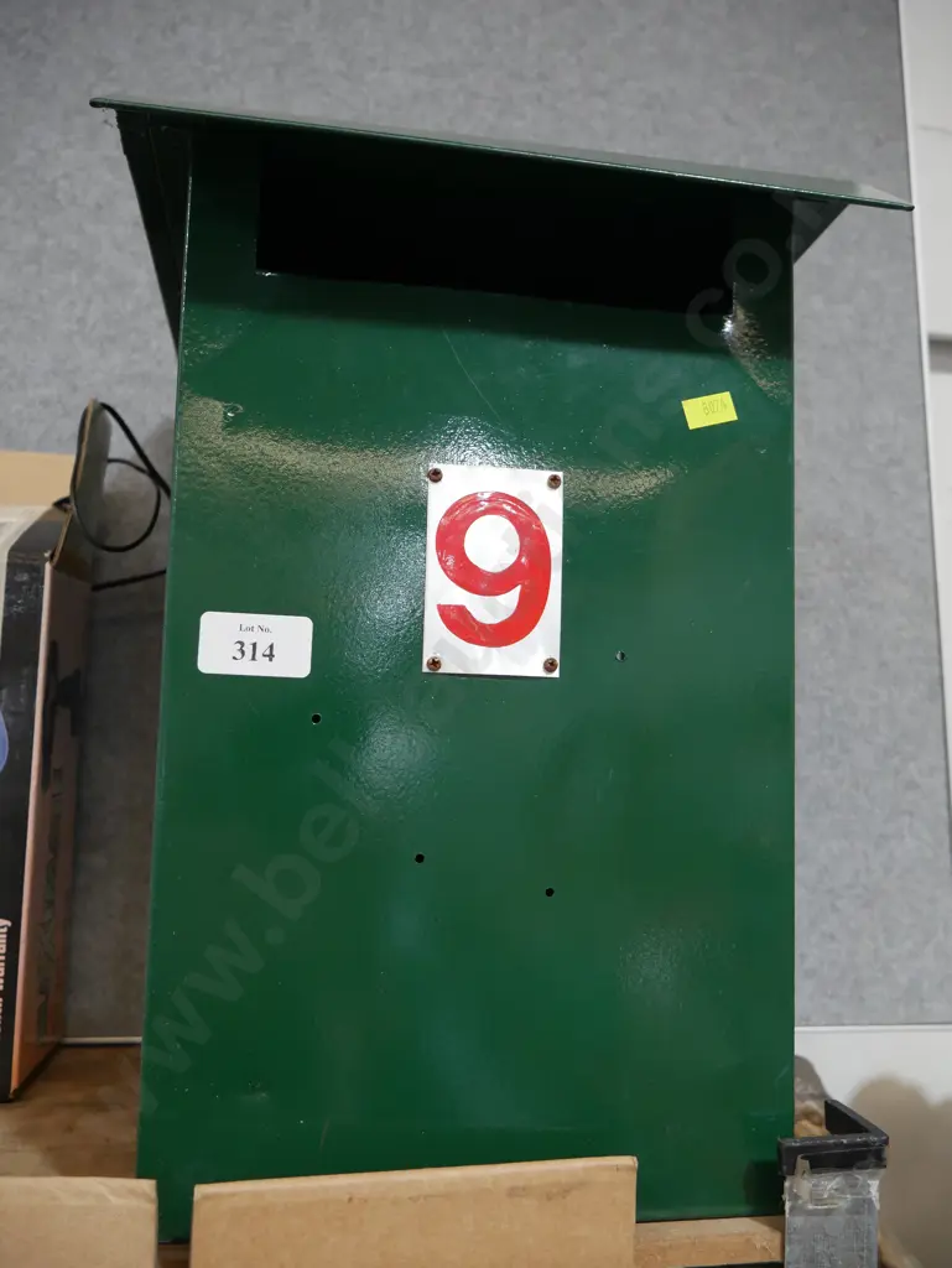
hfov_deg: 49.8
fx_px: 1026
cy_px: 634
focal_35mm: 28
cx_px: 476
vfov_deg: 63.4
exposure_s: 1/60
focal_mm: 14
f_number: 3.5
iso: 800
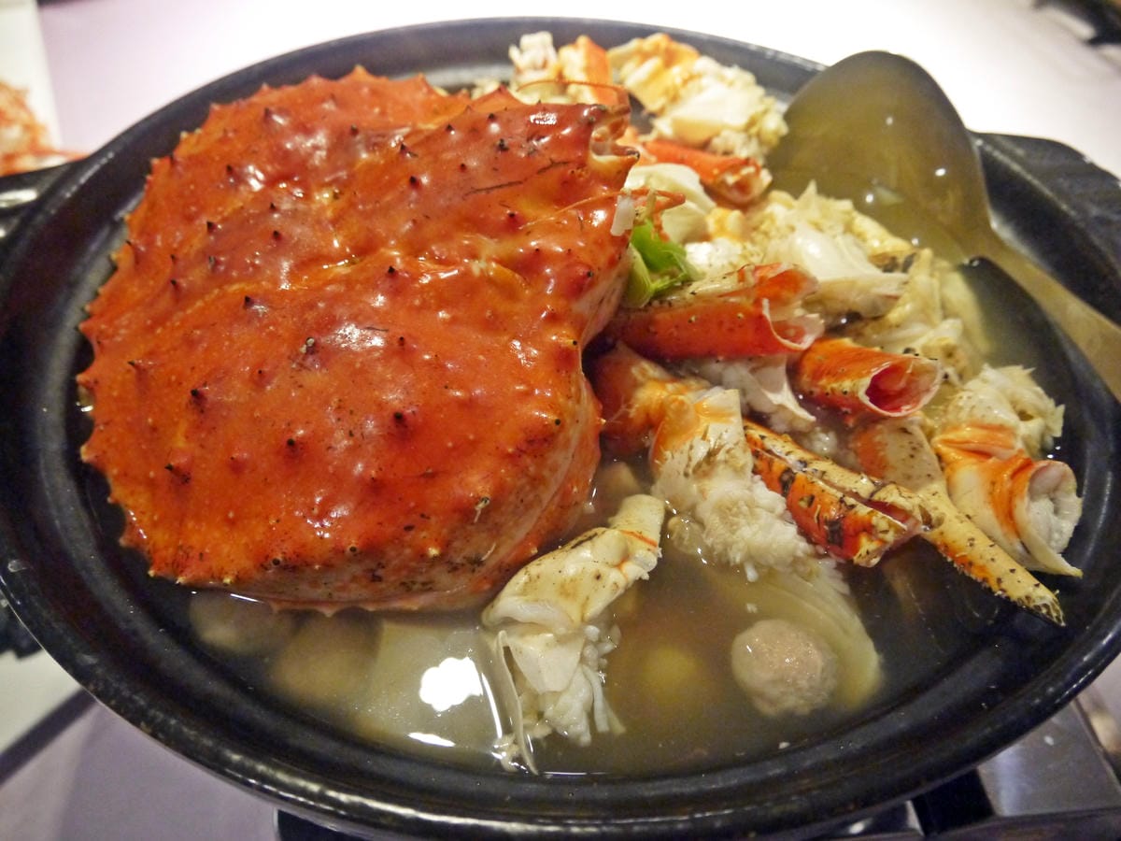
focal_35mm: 28
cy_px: 420
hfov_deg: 63.4
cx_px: 560
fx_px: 907
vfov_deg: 49.7
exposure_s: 1/60
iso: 1600
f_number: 3.5
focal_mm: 14
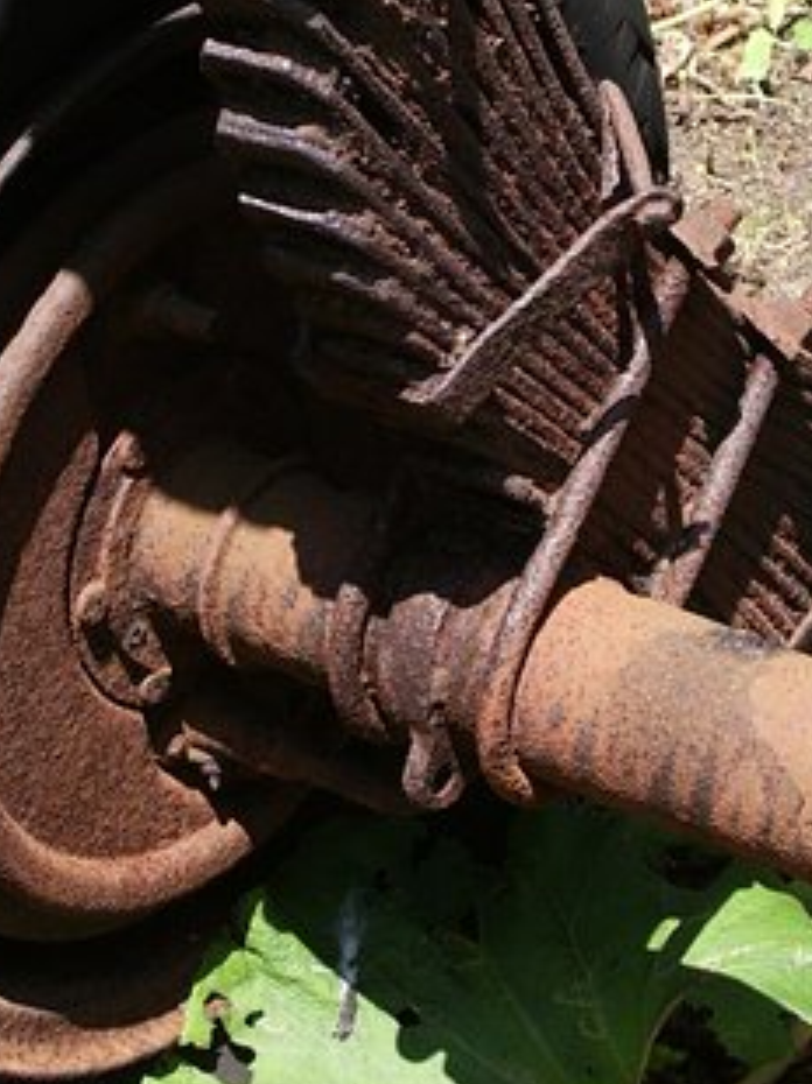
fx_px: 4604
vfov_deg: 13.4
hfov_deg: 10.1
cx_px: 452
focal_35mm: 147
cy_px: 217
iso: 80
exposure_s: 1/200
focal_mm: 14.6
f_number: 4.4
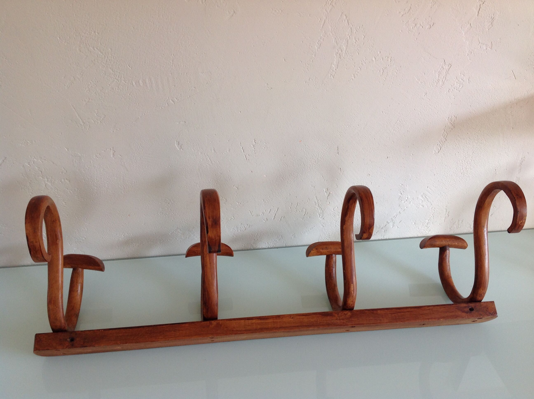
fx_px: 539
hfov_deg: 52.7
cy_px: 200
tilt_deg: -35.7
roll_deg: -2.9
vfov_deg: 40.6
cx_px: 267
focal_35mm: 35
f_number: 2.4
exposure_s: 1/60
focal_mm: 4.28
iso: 64
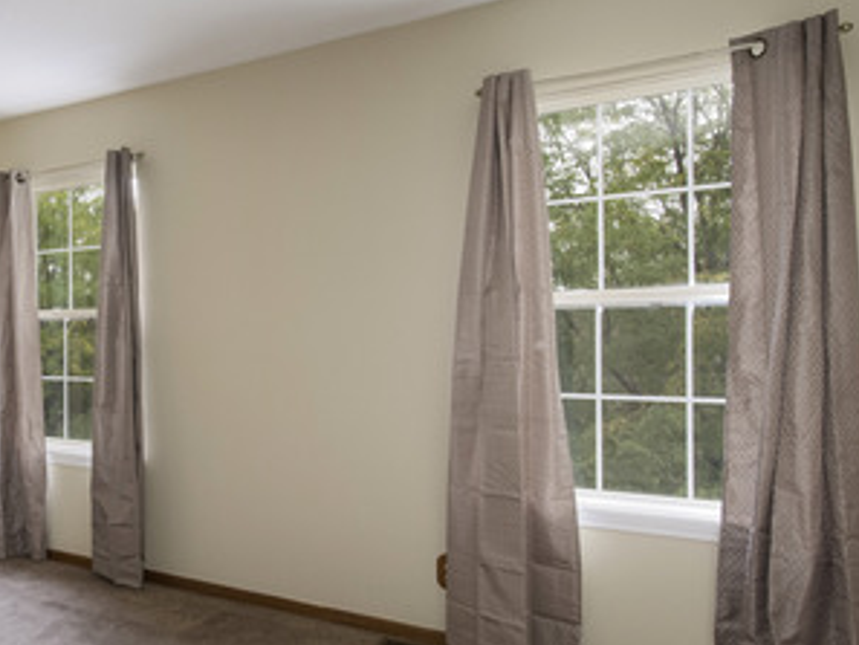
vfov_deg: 45.5
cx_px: 110
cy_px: 334
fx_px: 770
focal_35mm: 31
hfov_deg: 52.4
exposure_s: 1/125
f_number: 9
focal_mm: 10
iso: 640
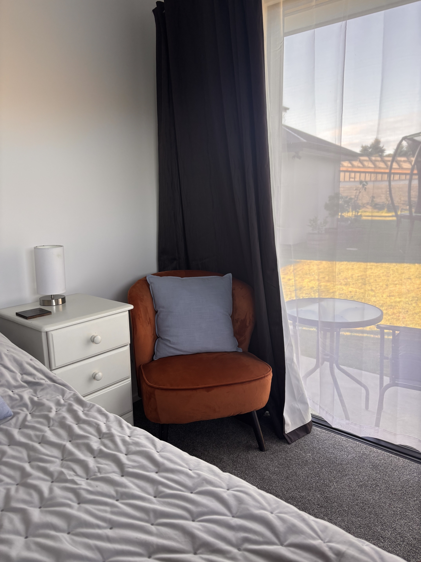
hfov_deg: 53.1
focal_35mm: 26
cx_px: 210
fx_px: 422
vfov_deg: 67.3
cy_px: 281
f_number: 1.6
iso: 50
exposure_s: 1/121
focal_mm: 5.96
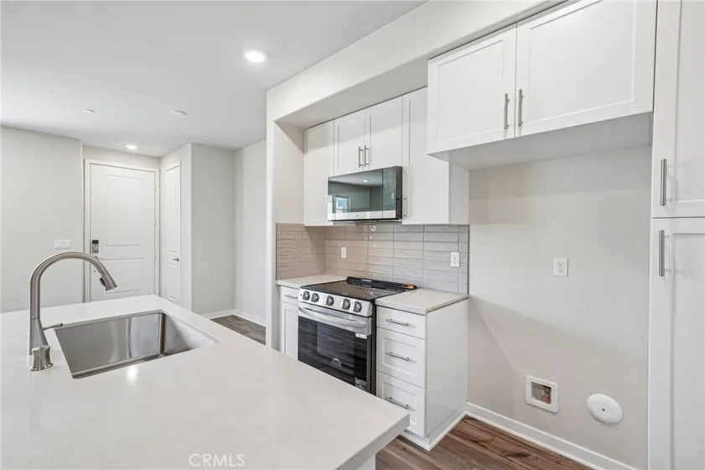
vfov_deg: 77.3
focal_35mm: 15
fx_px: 294
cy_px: 235
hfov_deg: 100.4
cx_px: 352
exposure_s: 1/20
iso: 400
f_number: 7.1
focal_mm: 15
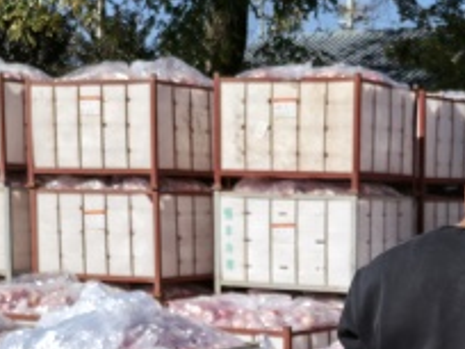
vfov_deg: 13.2
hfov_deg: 18.2
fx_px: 1424
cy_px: 516
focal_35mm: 106
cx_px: 424
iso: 50
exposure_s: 1/14286
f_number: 1.4
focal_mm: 5.75
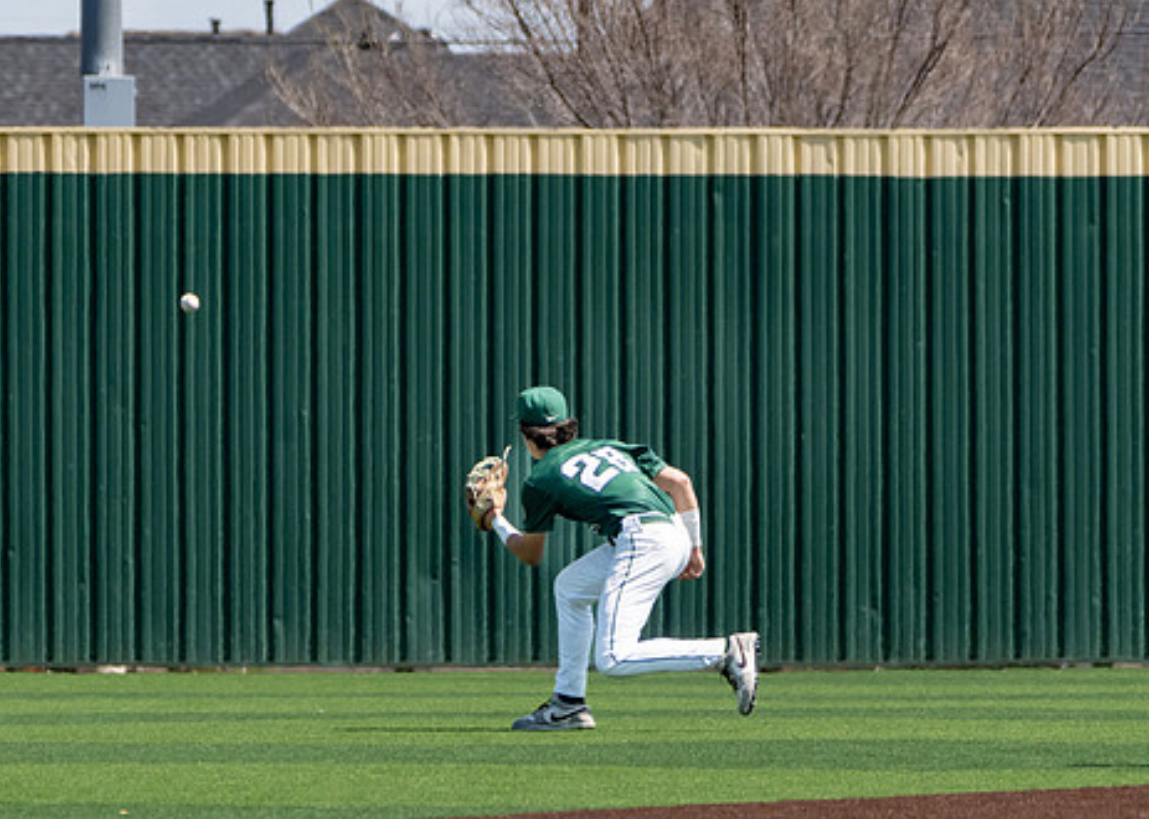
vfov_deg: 3.0
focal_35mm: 481
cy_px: 563
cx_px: 540
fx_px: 15685
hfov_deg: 4.2
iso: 1000
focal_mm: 256
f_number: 8
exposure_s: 1/2000
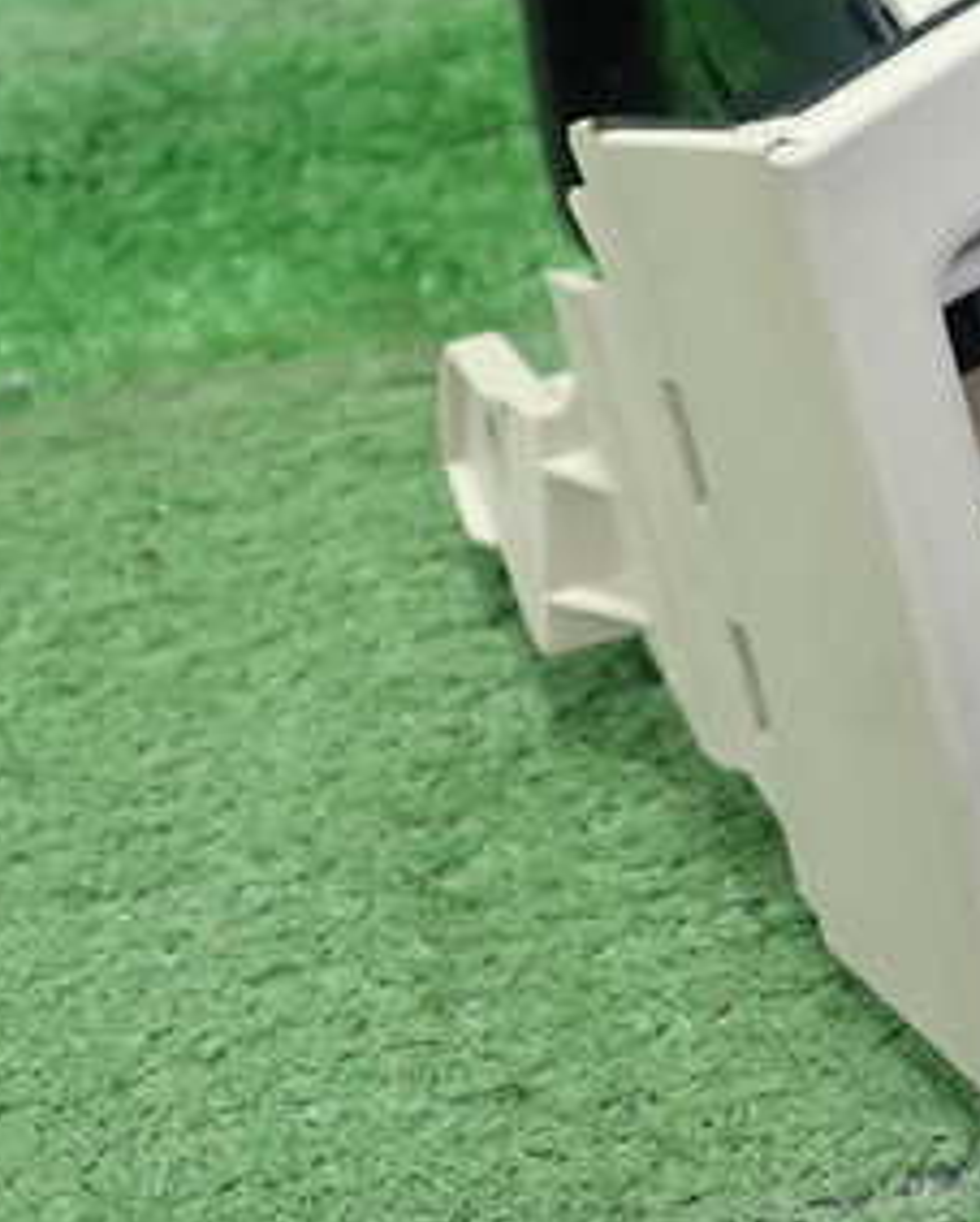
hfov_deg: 23.7
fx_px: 2244
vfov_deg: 30.1
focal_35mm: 62
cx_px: 950
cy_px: 371
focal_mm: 5.5
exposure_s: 1/125
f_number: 2.3
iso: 400
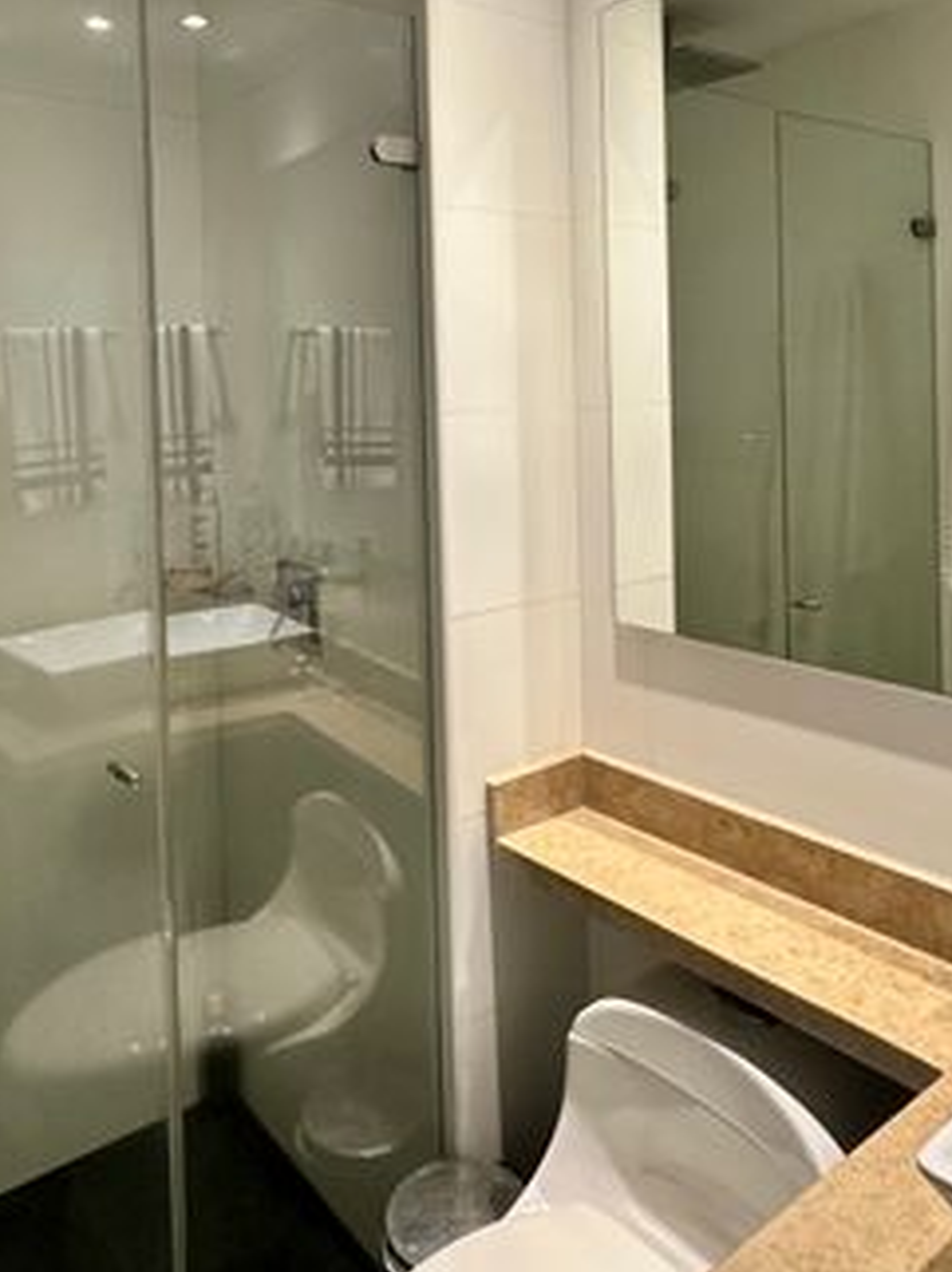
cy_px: 417
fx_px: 1065
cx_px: 462
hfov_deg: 48.2
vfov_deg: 60.1
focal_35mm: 29
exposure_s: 1/60
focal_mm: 2.22
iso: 250
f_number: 2.2
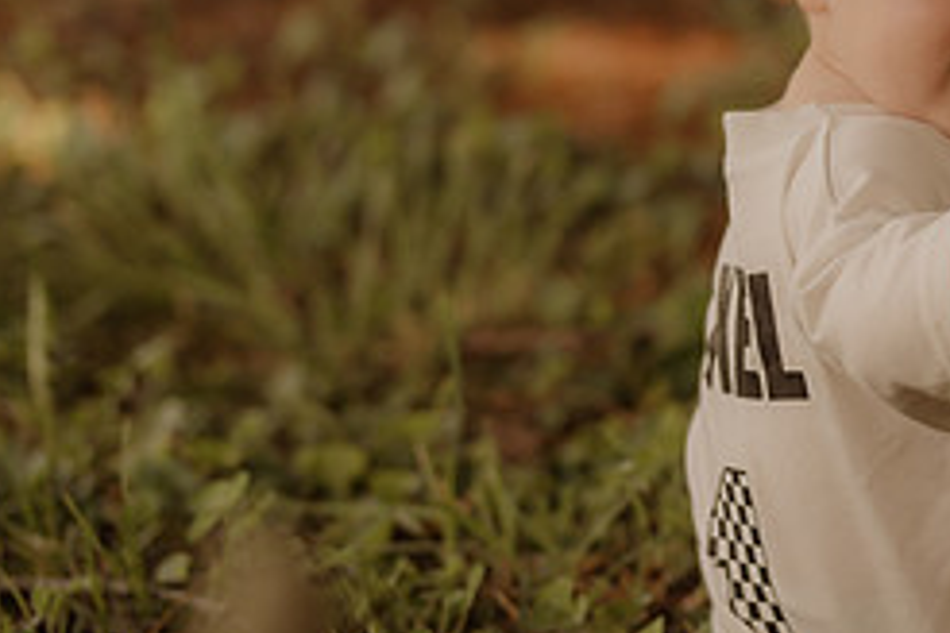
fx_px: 5277
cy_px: 141
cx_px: 1097
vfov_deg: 6.9
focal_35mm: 200
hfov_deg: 10.1
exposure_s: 1/1000
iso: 250
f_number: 2
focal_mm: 85
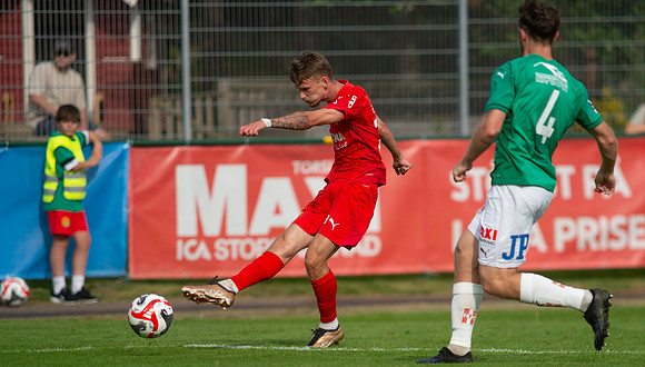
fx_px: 9168
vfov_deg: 2.3
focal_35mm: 535
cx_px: 393
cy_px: 262
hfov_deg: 4.0
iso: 140
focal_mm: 420
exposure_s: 1/1250
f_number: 4
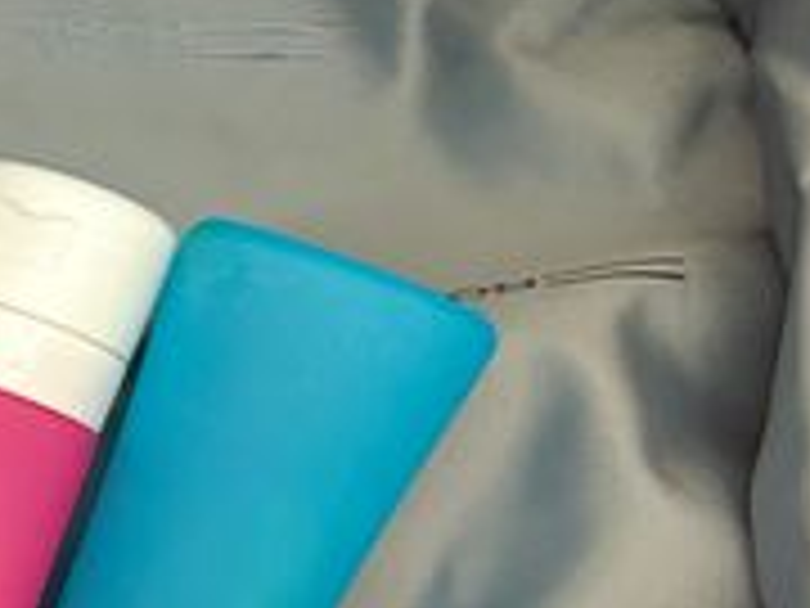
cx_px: -648
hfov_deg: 16.0
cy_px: 964
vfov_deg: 13.3
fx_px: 2434
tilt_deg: -81.8
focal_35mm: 104
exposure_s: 1/60
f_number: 1.5
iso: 320
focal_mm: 5.7
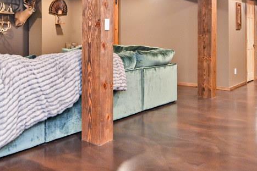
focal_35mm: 45
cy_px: 36
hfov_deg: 41.0
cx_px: 38
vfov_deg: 29.2
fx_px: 321
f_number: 4
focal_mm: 14
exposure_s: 1/60
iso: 1100
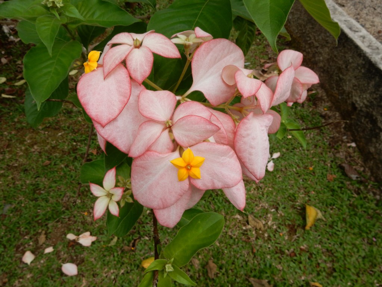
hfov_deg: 69.4
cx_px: 191
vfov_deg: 54.9
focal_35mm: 25
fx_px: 276
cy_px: 144
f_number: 3.7
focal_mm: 4.5
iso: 125
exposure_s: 1/500
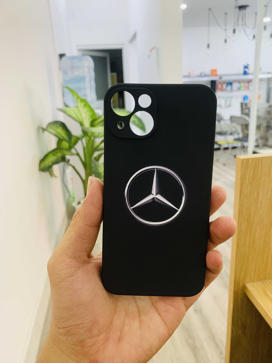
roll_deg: +2.3
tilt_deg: -19.8
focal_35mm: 26
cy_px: 182
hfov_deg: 53.1
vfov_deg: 67.3
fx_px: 272
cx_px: 136
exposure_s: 1/60
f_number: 1.8
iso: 125
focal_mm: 4.25
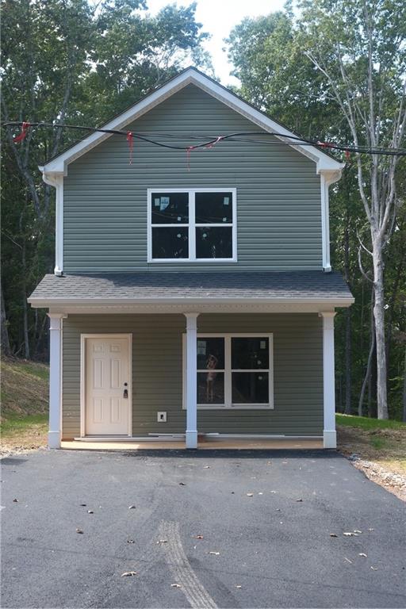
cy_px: 304
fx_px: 778
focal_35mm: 46
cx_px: 203
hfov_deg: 29.2
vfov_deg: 42.7
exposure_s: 1/1000
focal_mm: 30.5
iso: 1000
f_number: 4.7
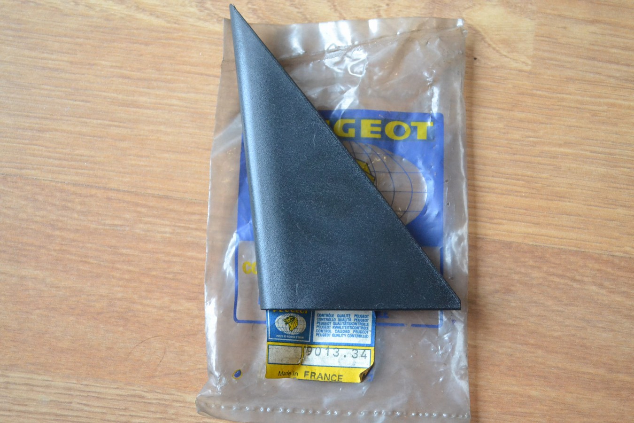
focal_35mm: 57
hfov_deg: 35.1
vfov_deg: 23.8
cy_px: 212
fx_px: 1004
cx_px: 317
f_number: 5
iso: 2800
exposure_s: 1/60
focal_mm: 38
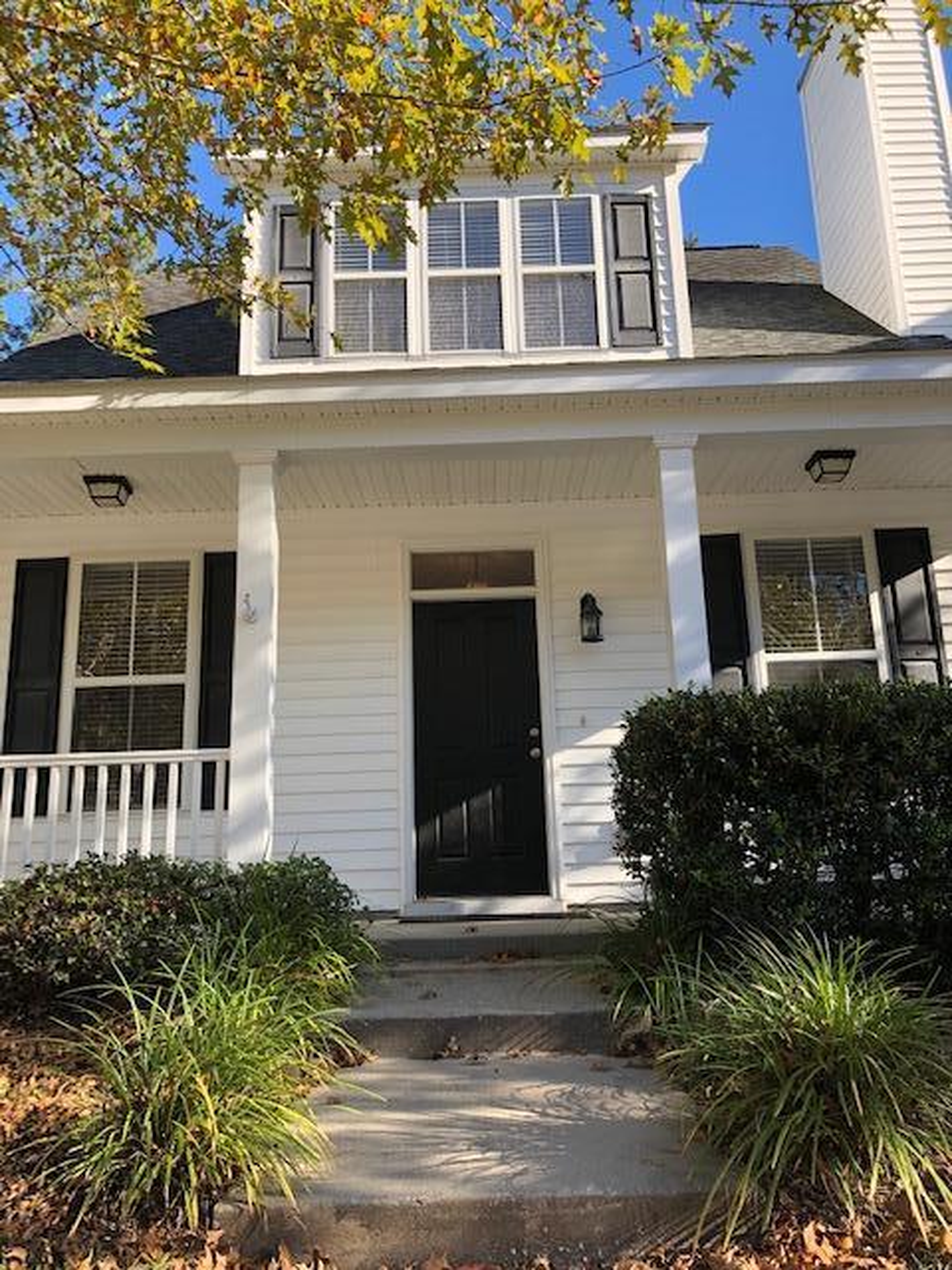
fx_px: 1027
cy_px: 635
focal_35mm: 28
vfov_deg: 63.4
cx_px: 476
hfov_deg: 49.7
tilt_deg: +13.2
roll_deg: +2.7
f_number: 1.8
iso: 20
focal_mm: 4
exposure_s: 1/450
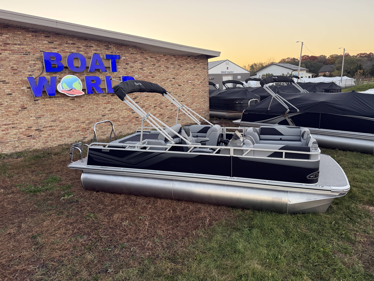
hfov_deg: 71.6
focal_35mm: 24
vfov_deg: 56.8
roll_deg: +2.3
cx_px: 187
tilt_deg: -11.2
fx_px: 259
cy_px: 140
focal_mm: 6.76
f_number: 1.78
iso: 160
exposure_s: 1/241
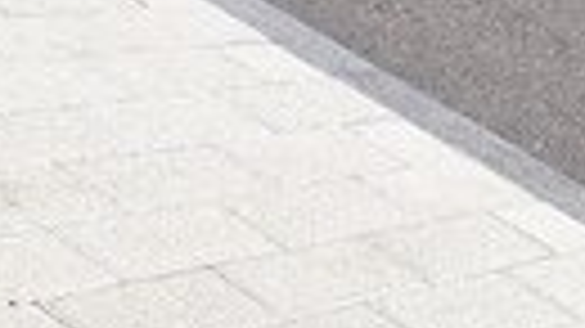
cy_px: -474
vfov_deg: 7.6
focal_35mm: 149
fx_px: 2310
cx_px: 954
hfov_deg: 13.4
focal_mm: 3.6
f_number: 1.9
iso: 40
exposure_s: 1/2037
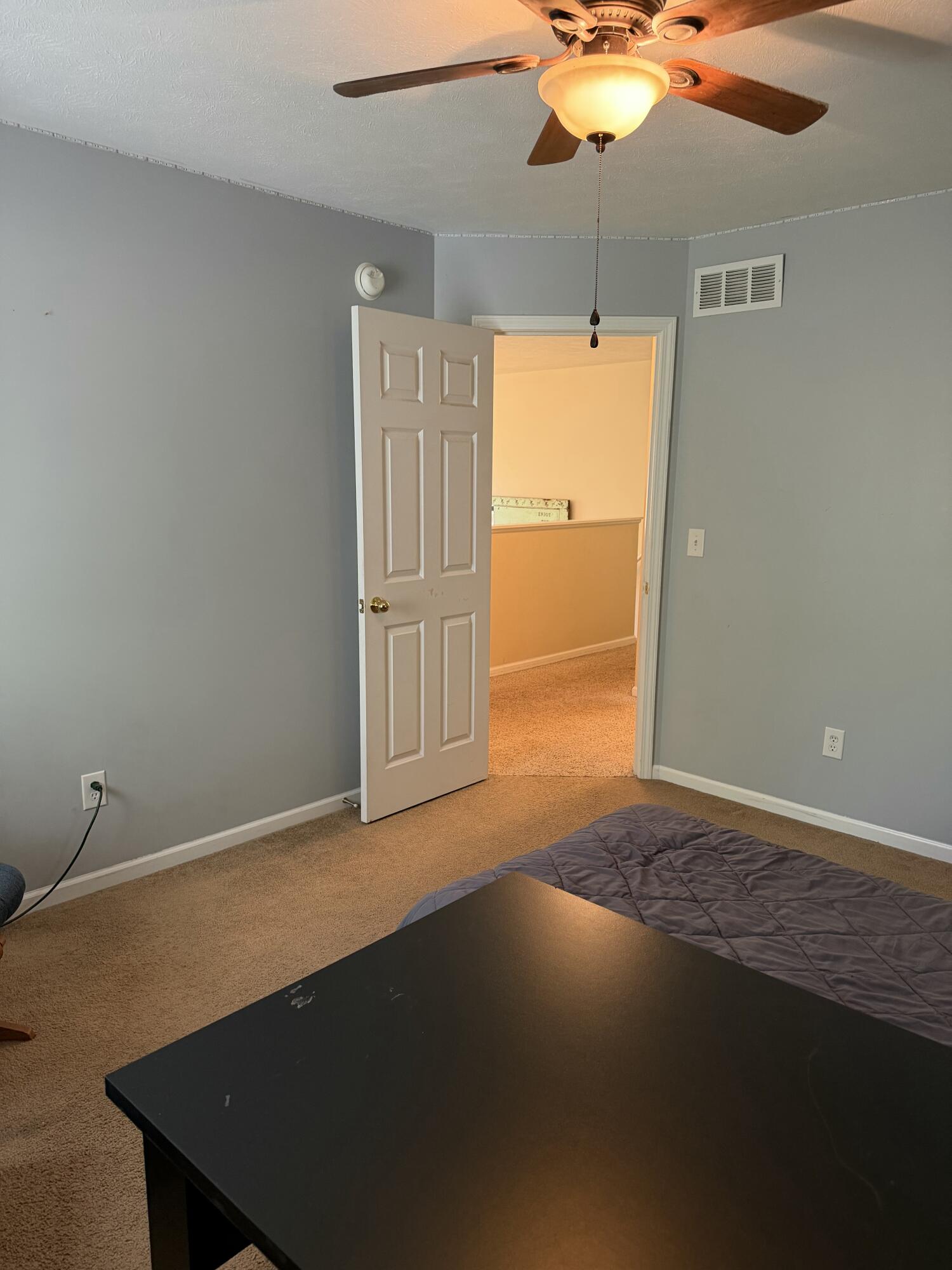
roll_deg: +0.0
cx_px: 476
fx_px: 880
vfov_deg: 71.6
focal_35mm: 24
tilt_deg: -12.4
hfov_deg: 56.8
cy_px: 635
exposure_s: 1/60
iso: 250
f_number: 1.78
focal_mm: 6.76
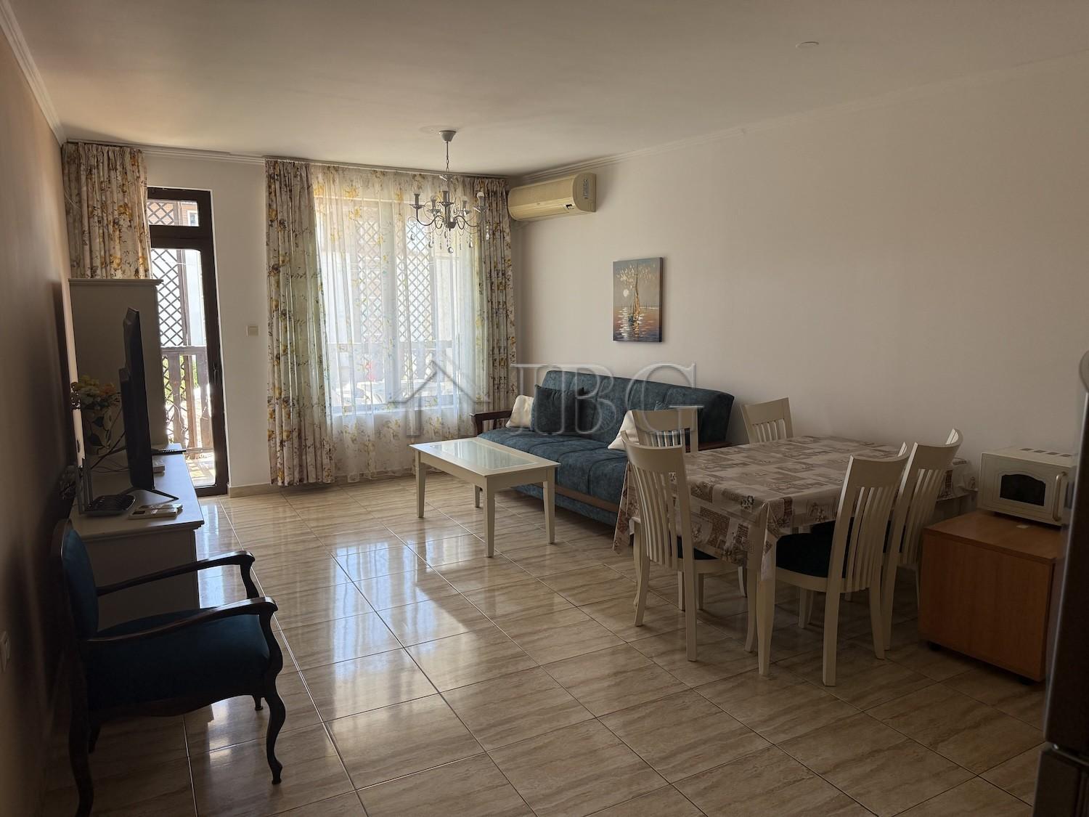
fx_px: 755
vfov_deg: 56.8
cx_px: 544
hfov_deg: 71.6
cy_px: 408
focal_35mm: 24
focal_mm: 6.76
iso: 200
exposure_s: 1/200
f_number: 1.78
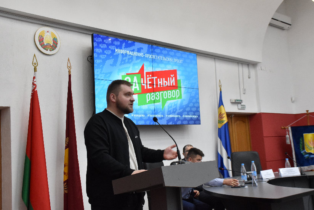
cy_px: 105
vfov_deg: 29.9
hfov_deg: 43.6
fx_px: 393
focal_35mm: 45
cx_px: 157
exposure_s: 1/125
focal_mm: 30
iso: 1600
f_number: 7.1
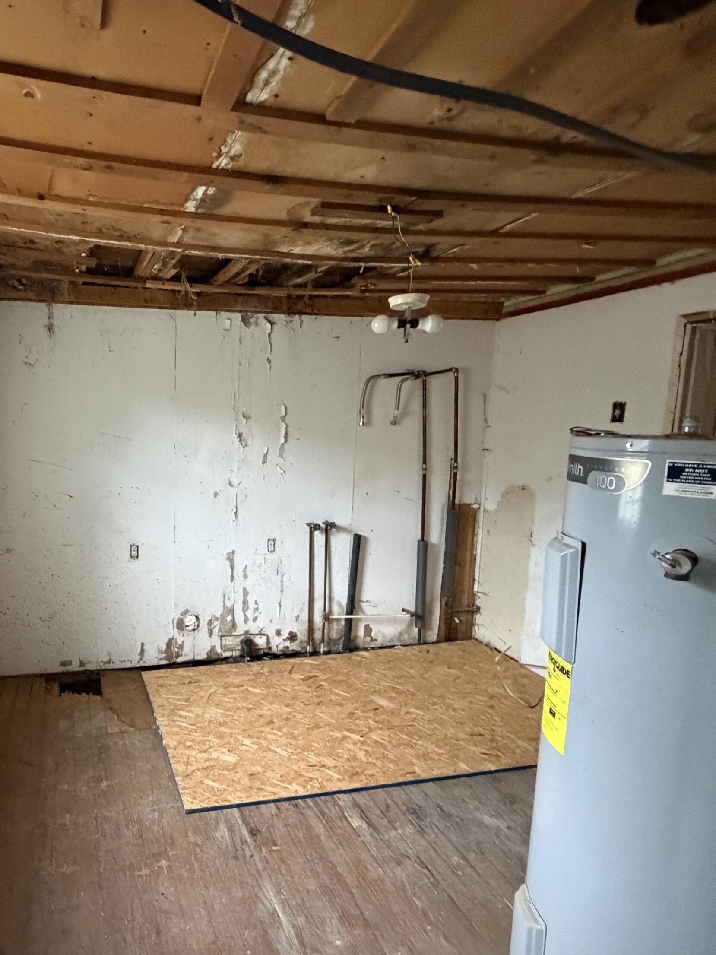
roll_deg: +0.0
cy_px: 485
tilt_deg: -7.3
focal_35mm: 19
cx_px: 164
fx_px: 524
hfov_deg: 63.9
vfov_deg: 84.7
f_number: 2.2
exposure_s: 1/60
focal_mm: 2.22
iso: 800
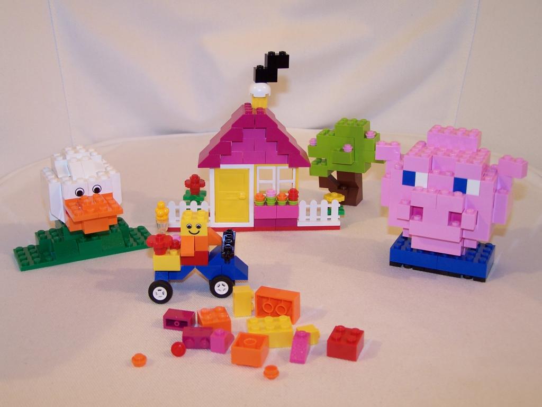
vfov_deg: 30.3
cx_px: 271
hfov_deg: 39.7
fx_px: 752
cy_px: 204
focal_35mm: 48
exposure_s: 1/4
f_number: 3
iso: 80
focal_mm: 8
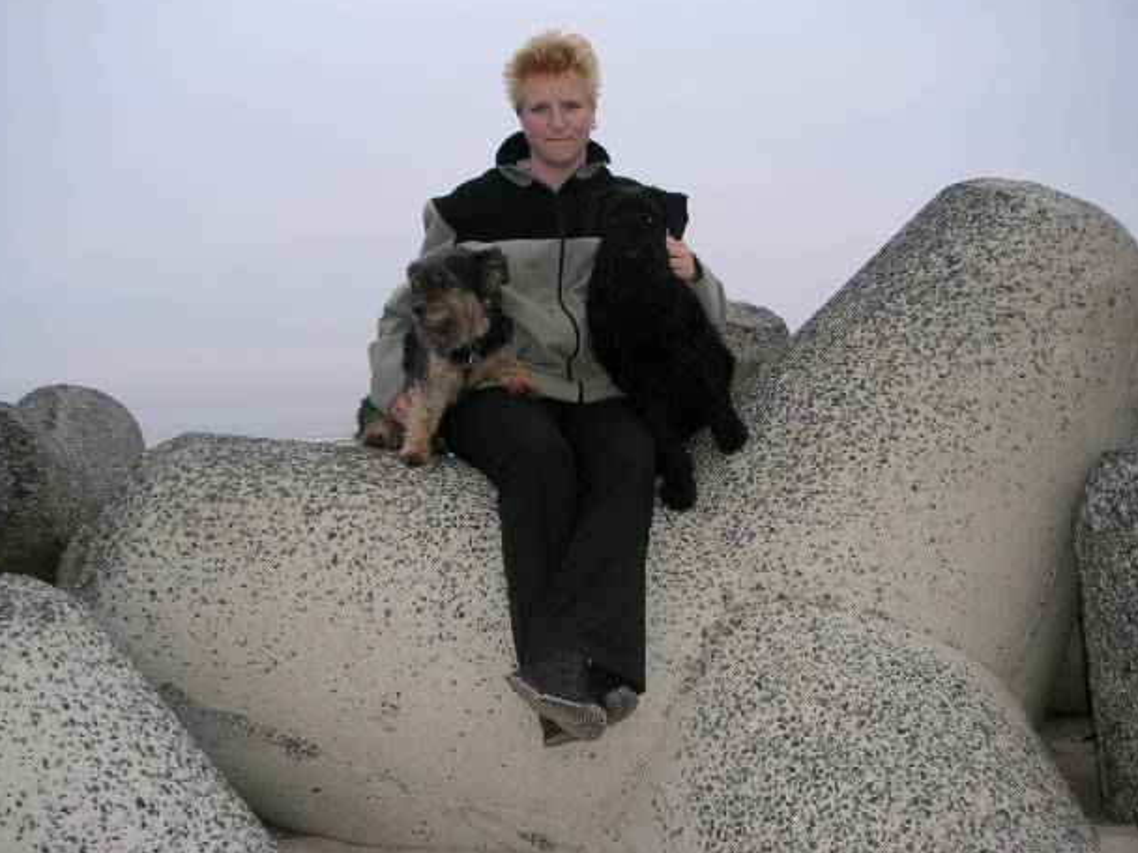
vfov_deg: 36.0
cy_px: 408
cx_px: 547
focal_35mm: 40
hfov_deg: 46.8
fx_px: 1315
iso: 50
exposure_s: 1/350
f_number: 2.8
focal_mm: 6
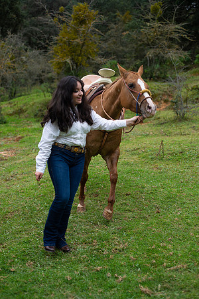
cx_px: 100
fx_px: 415
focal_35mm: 50
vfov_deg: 39.6
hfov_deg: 27.0
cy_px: 150
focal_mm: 50
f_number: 2.8
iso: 400
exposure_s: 1/2000
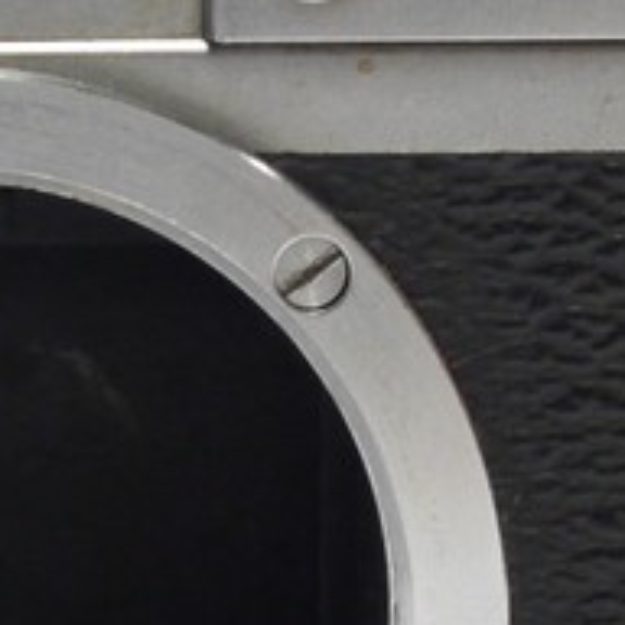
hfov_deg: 5.2
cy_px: 501
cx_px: -215
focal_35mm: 332
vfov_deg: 5.3
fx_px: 6782
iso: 400
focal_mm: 30
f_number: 9
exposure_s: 1/8
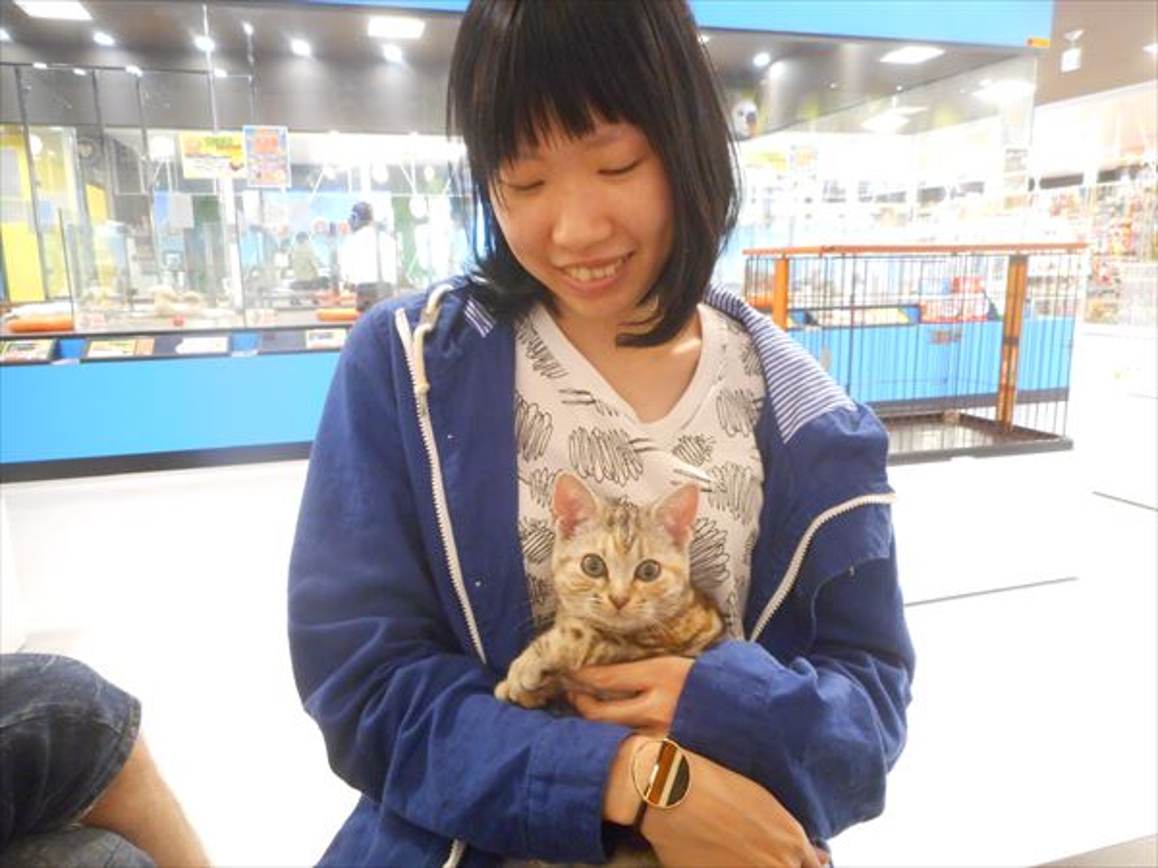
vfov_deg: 54.9
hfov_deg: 69.4
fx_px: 836
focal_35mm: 25
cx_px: 579
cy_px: 434
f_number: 3.7
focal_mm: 4.5
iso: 400
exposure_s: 1/13
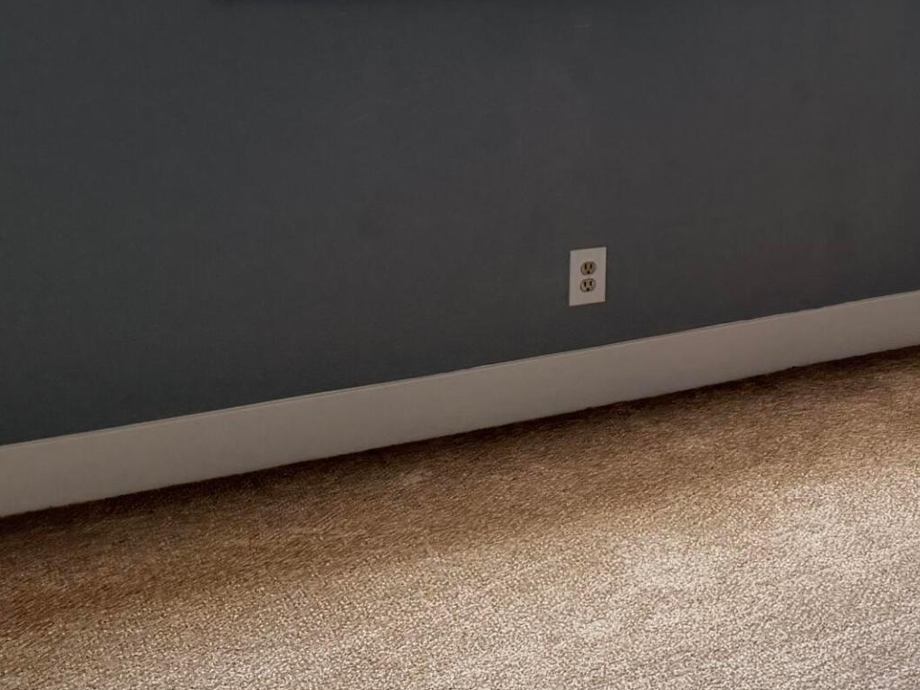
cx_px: 1172
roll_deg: -0.2
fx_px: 1807
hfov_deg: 25.0
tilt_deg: -3.3
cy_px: -91
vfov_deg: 20.5
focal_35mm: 68
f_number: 1.78
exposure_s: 1/120
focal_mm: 6.76
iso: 200
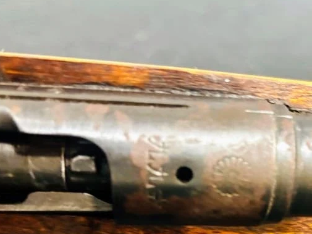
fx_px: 388
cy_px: 190
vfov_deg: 32.6
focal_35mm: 43
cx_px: 229
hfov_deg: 42.6
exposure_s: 1/30
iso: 1000
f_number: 1.6
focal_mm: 5.96
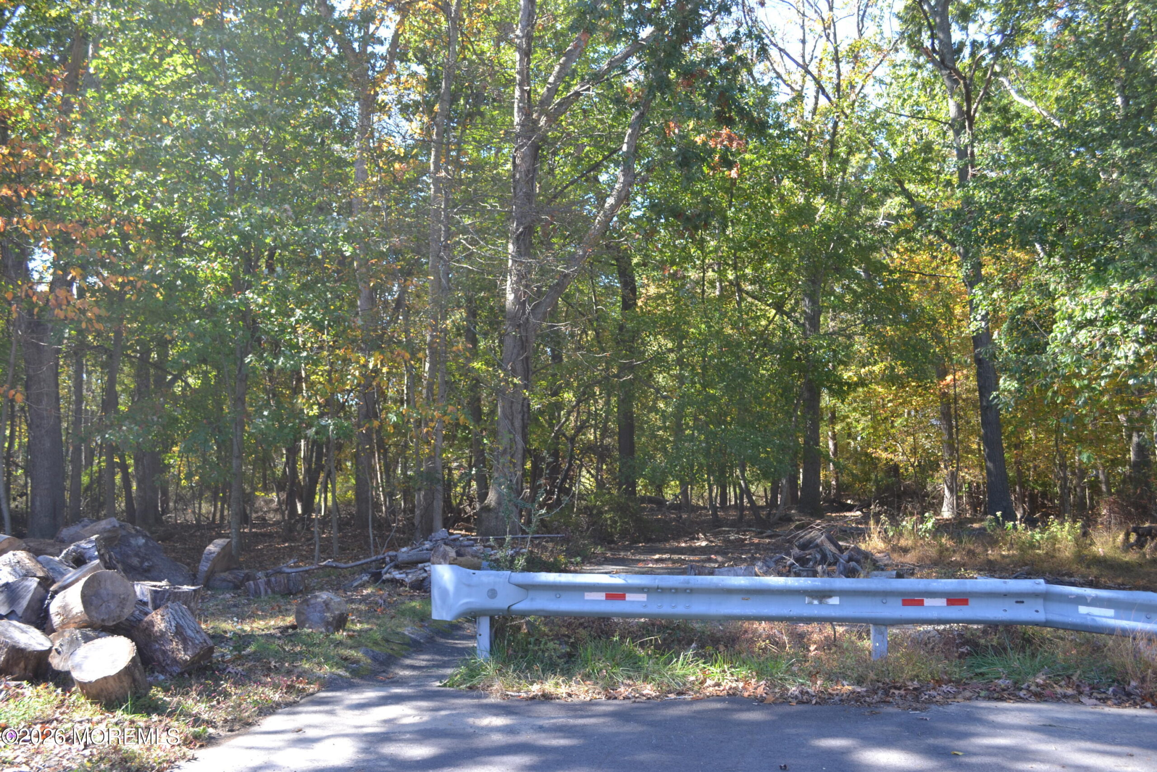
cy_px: 386
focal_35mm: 33
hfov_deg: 57.2
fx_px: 1061
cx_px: 578
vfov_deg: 40.0
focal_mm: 22
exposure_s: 1/125
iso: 220
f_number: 5.6
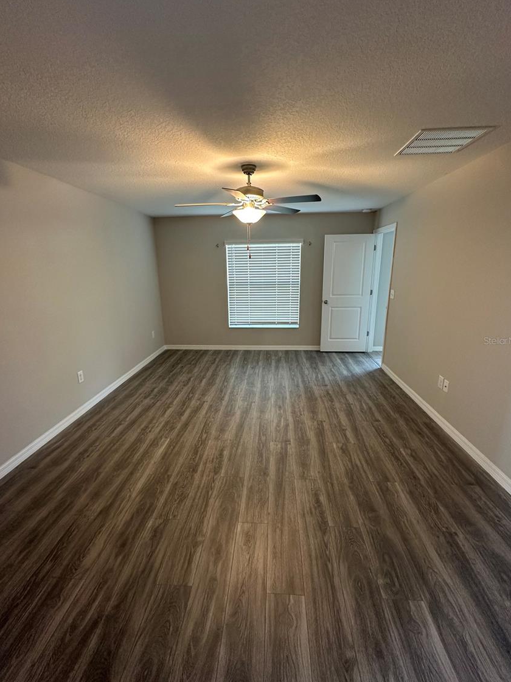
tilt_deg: -13.8
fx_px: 295
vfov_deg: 98.2
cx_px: 253
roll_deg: +0.6
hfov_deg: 81.7
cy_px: 340
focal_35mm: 15
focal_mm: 2.22
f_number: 2.2
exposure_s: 1/60
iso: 200
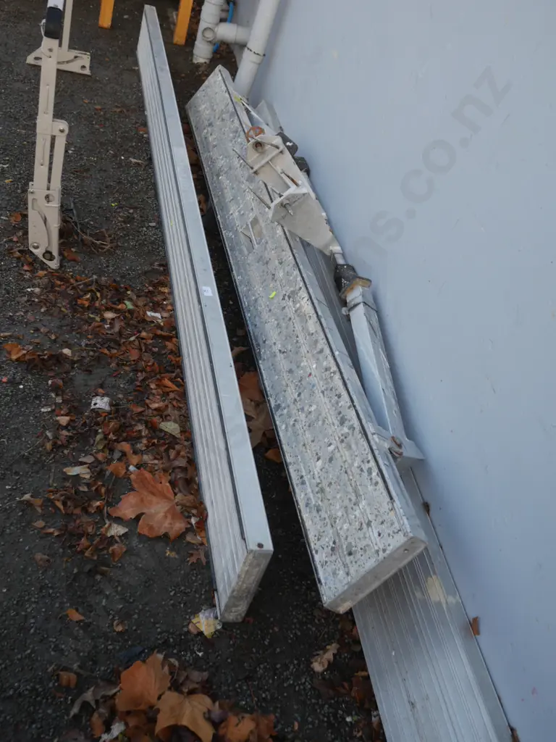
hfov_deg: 37.7
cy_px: 371
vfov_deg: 49.0
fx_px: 814
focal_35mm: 38
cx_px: 278
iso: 200
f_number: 4.1
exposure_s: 1/125
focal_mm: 19
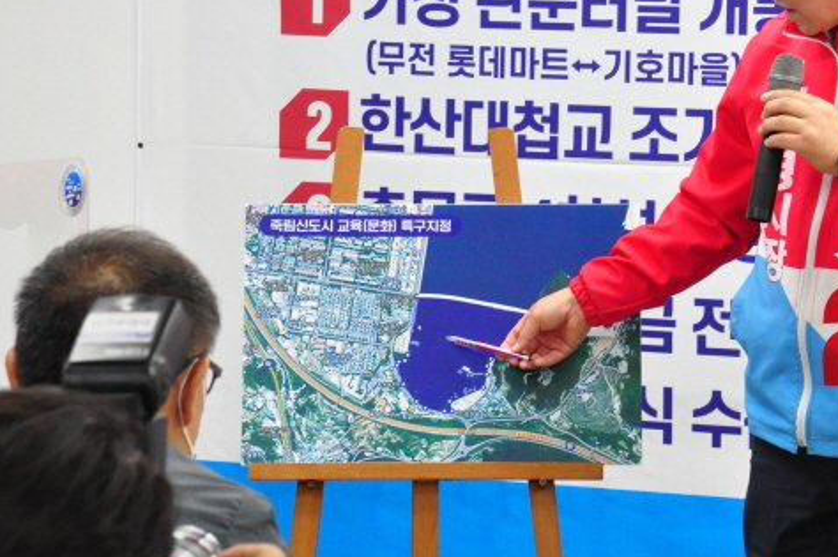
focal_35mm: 167
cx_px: 550
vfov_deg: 8.2
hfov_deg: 12.3
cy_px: 224
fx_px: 3883
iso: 2000
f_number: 5.3
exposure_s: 1/80
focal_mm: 66
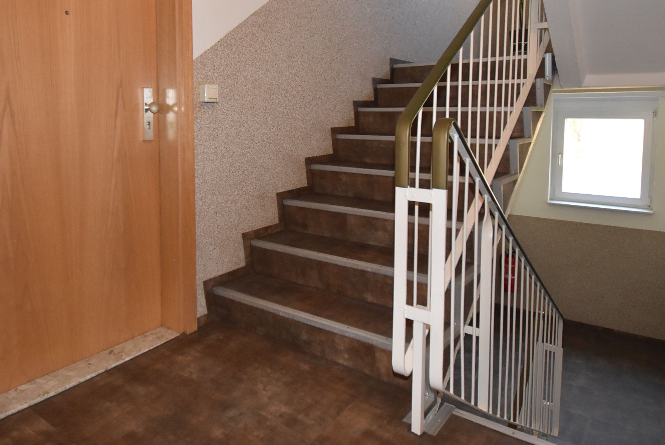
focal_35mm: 25
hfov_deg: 71.2
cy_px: 148
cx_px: 291
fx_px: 462
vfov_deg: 50.4
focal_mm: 10
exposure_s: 1/60
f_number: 4.5
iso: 2000
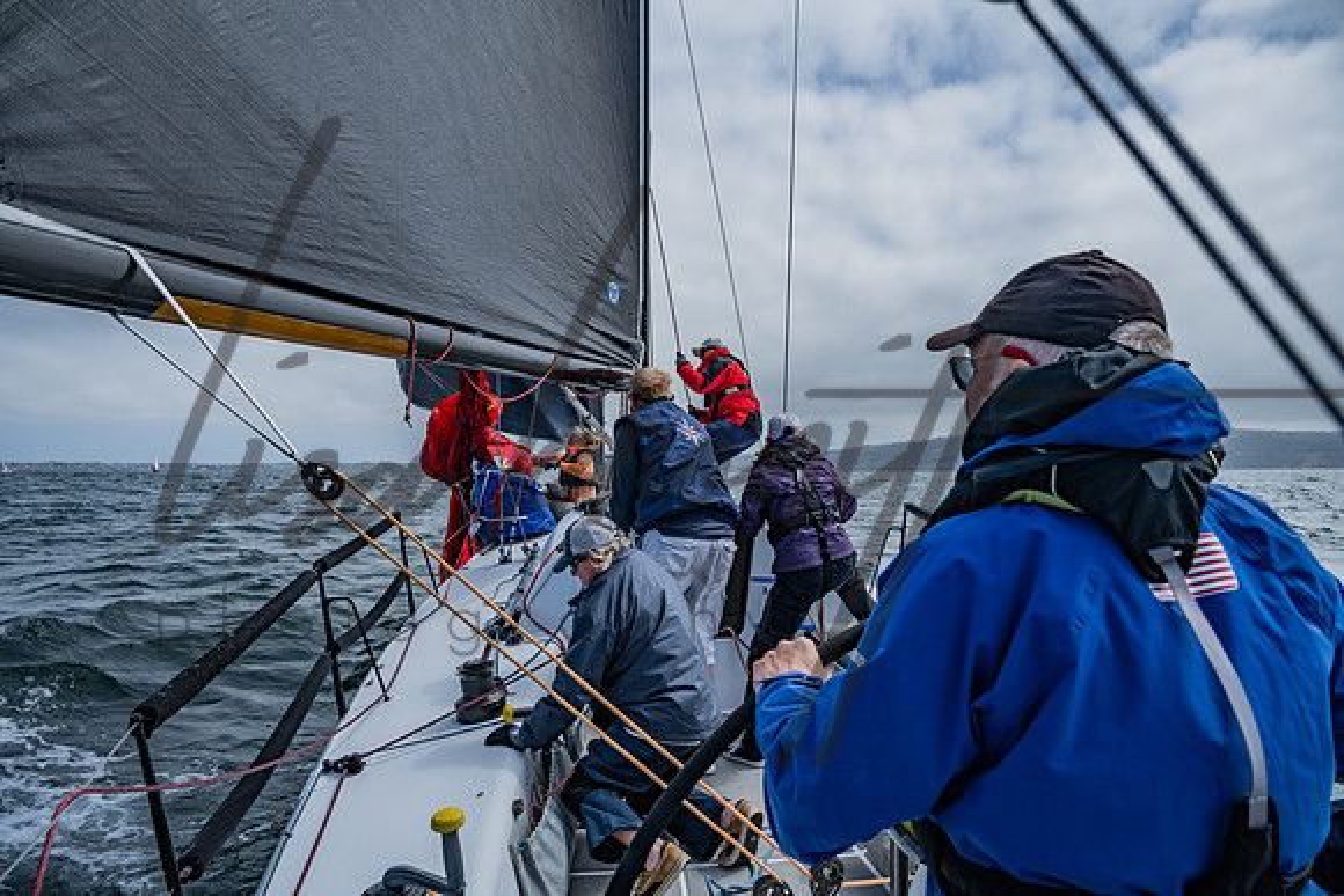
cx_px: 672
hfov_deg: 73.7
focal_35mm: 24
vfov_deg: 53.2
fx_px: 896
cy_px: 448
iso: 200
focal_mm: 24
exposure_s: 1/1600
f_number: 6.3
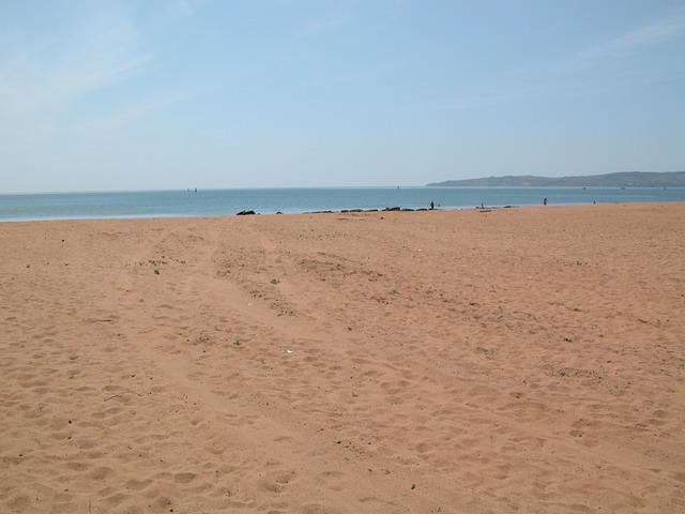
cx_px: 342
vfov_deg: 40.7
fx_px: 693
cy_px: 257
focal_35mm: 35
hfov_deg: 52.6
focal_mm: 8.9
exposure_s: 1/452
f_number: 8
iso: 100
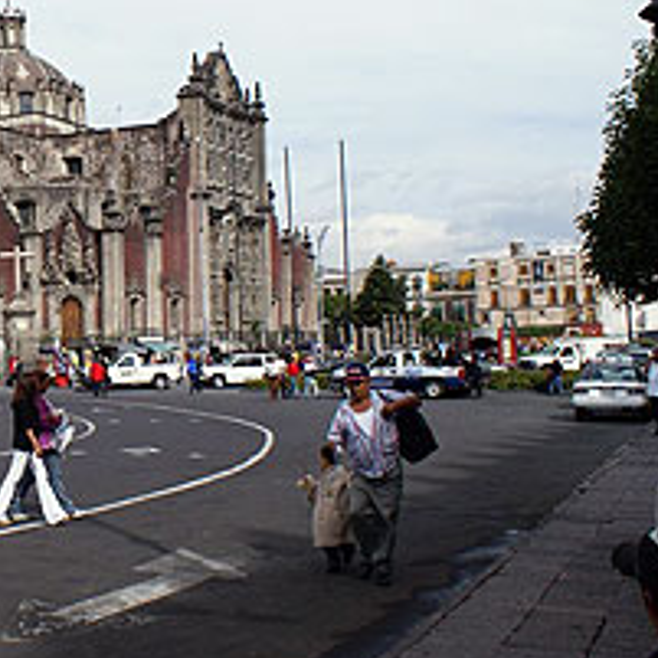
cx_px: -56
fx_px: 1226
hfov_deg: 27.6
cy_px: 228
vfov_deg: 29.9
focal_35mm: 57
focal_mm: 20
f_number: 10
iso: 100
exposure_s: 1/400
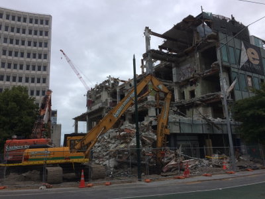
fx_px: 222
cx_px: 132
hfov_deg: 61.7
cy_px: 100
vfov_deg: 48.2
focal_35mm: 29
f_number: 2.2
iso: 32
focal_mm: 4.15
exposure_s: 1/1866
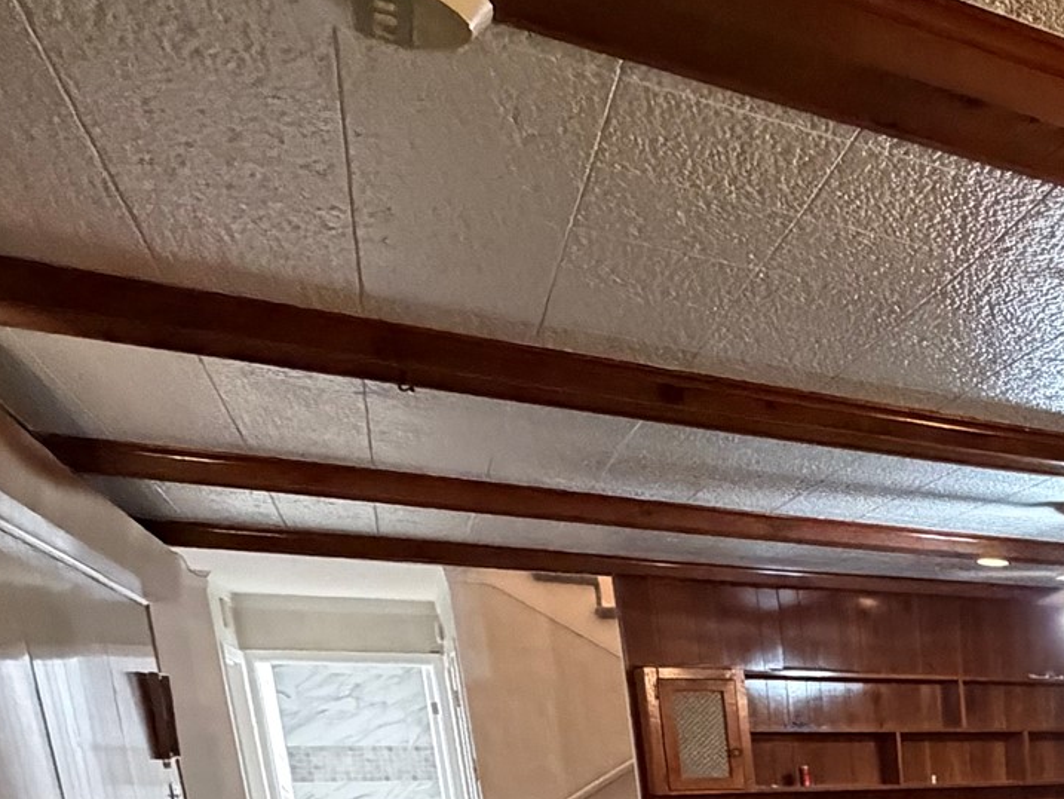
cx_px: 1339
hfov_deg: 34.8
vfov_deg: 29.7
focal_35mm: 40
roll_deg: +1.1
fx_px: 1230
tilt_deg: -12.4
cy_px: 1005
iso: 800
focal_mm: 2.22
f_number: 2.2
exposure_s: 1/60
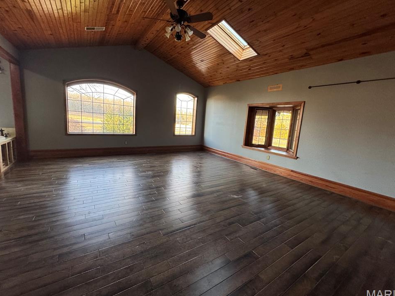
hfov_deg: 98.2
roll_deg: -4.0
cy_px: 145
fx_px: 171
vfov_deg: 81.7
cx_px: 196
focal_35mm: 15
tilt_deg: -8.8
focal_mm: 2.22
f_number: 2.2
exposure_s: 1/120
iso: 320
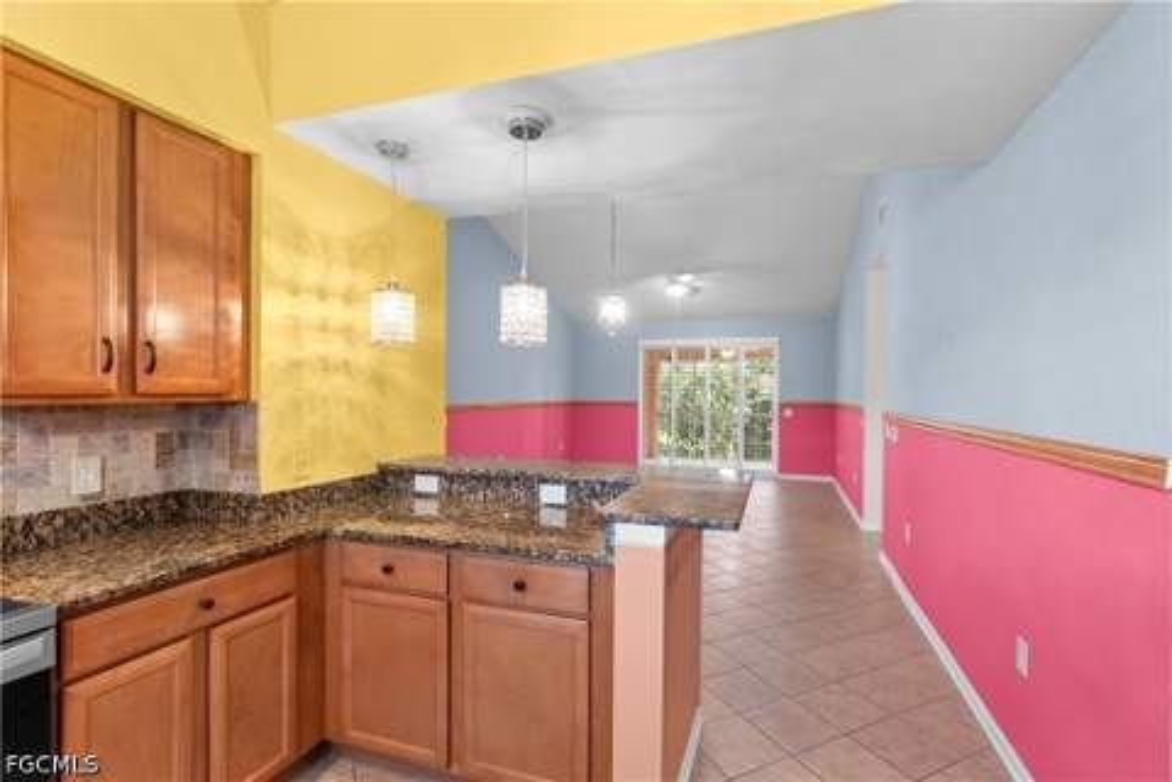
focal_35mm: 15
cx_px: 586
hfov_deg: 100.4
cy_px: 391
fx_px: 488
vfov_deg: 77.3
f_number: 4.5
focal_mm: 10
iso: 800
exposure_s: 1/15
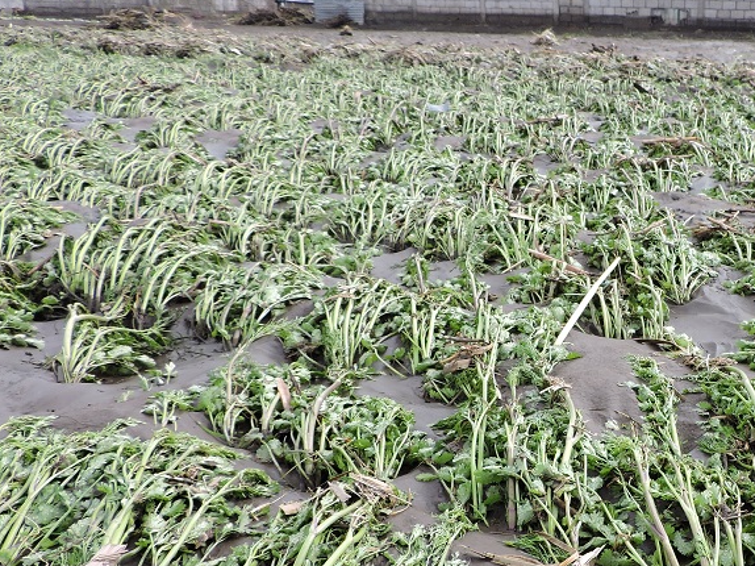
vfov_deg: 31.3
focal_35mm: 46
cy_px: 377
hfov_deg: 38.8
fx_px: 1003
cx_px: 656
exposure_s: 1/500
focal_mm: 4.3
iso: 100
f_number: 3
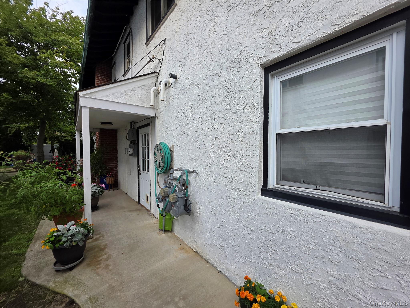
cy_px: 154
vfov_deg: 89.9
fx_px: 154
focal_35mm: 13
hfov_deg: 106.2
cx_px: 205
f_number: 1.9
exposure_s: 1/400
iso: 40
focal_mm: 2.2
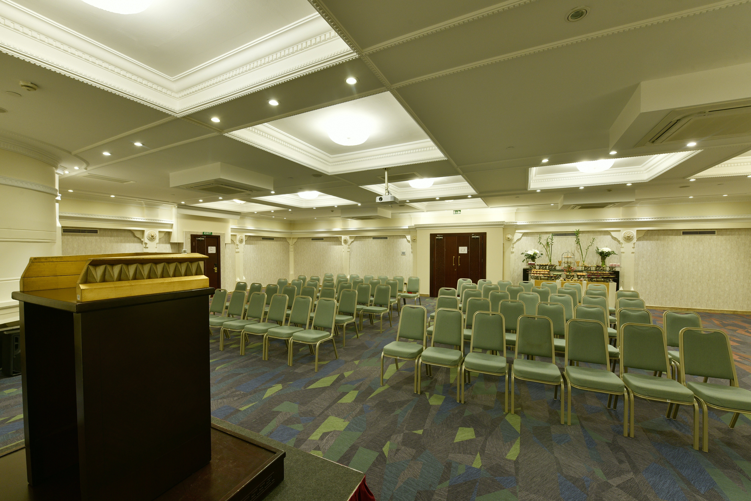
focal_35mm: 14
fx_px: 292
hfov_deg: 104.3
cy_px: 250
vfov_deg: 81.2
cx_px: 376
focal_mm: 14
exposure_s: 1/5
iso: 1250
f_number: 11
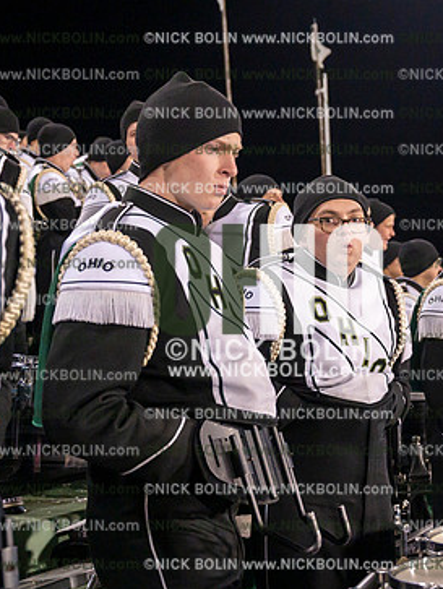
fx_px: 1175
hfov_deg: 21.3
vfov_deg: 28.1
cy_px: 300
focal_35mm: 69
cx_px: 268
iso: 5000
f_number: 4.5
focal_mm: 45
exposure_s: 1/640
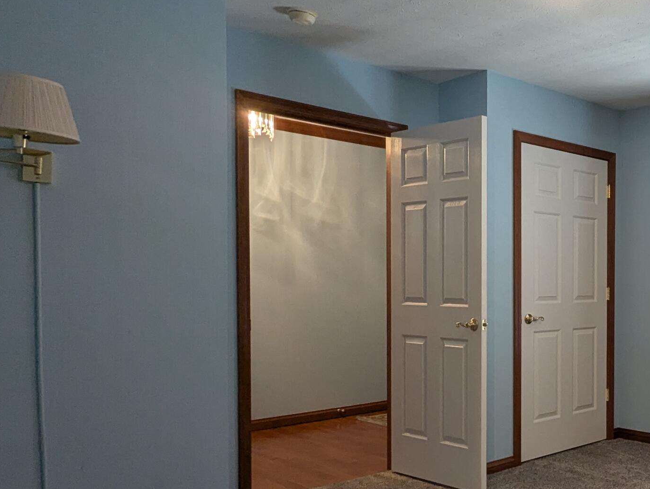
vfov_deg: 40.6
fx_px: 658
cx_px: 677
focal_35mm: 35
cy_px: 296
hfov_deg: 43.5
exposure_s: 1/30
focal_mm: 2.35
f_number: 2.2
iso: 85
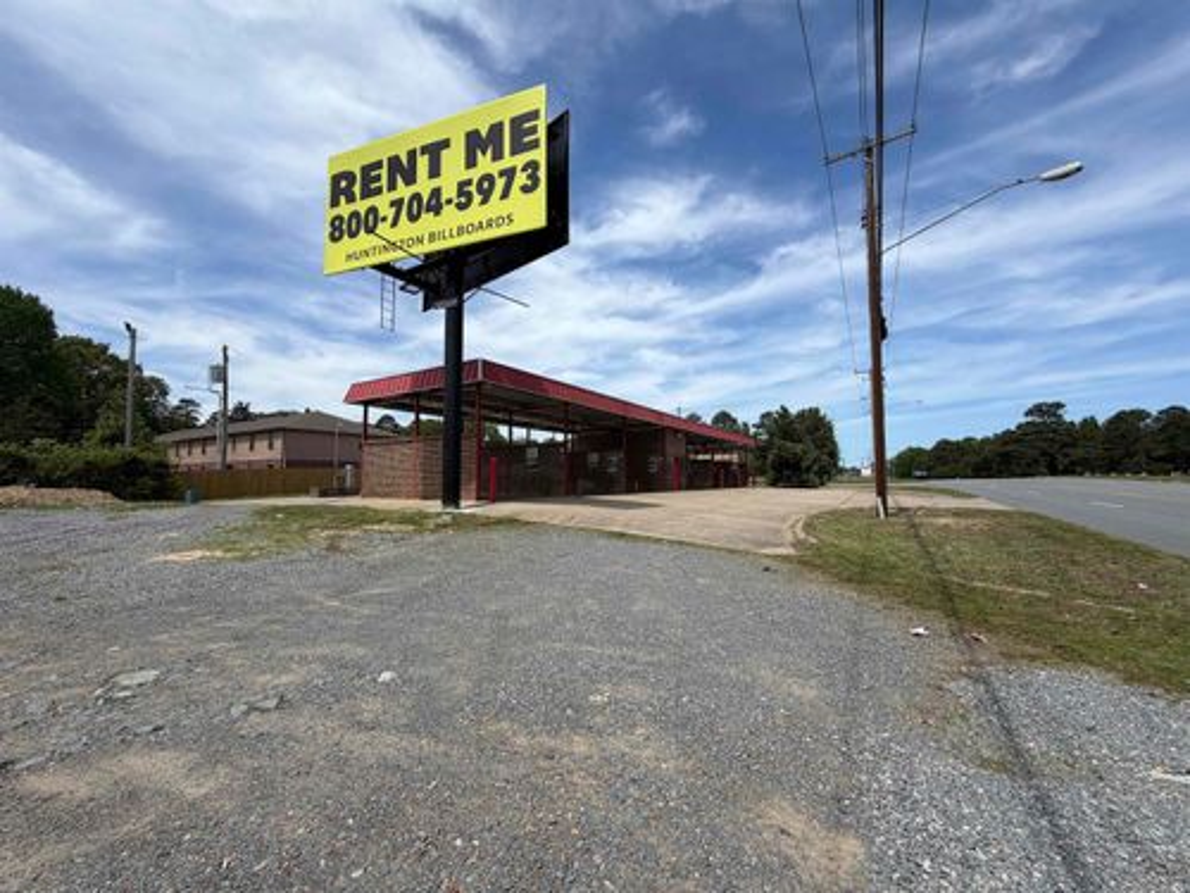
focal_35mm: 14
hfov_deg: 102.1
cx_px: 595
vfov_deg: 85.7
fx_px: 481
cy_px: 446
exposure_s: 1/1189
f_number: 2.2
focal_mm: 2.22
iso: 20
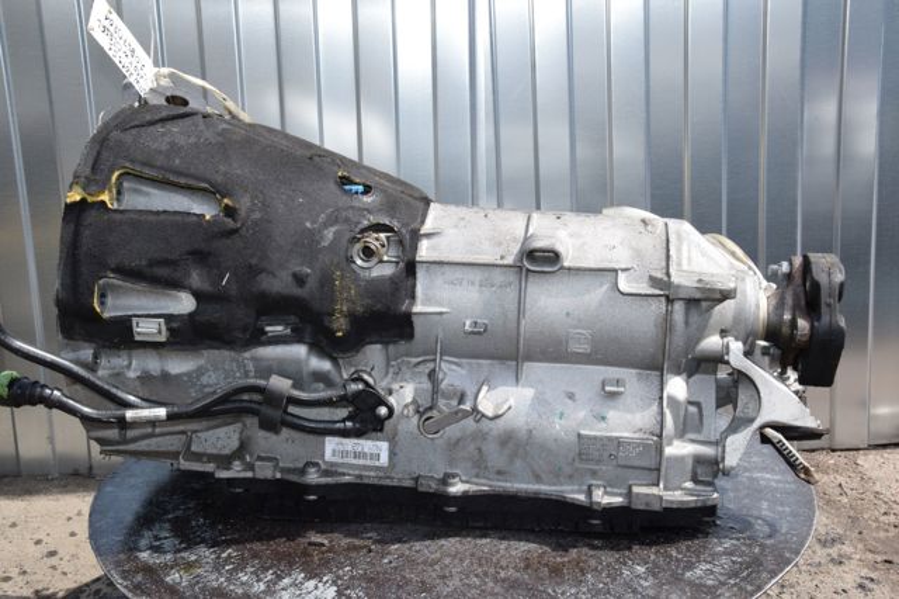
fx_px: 1198
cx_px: 450
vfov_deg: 28.0
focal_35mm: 48
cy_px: 300
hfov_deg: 41.1
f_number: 16
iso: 800
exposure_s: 1/200
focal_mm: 32
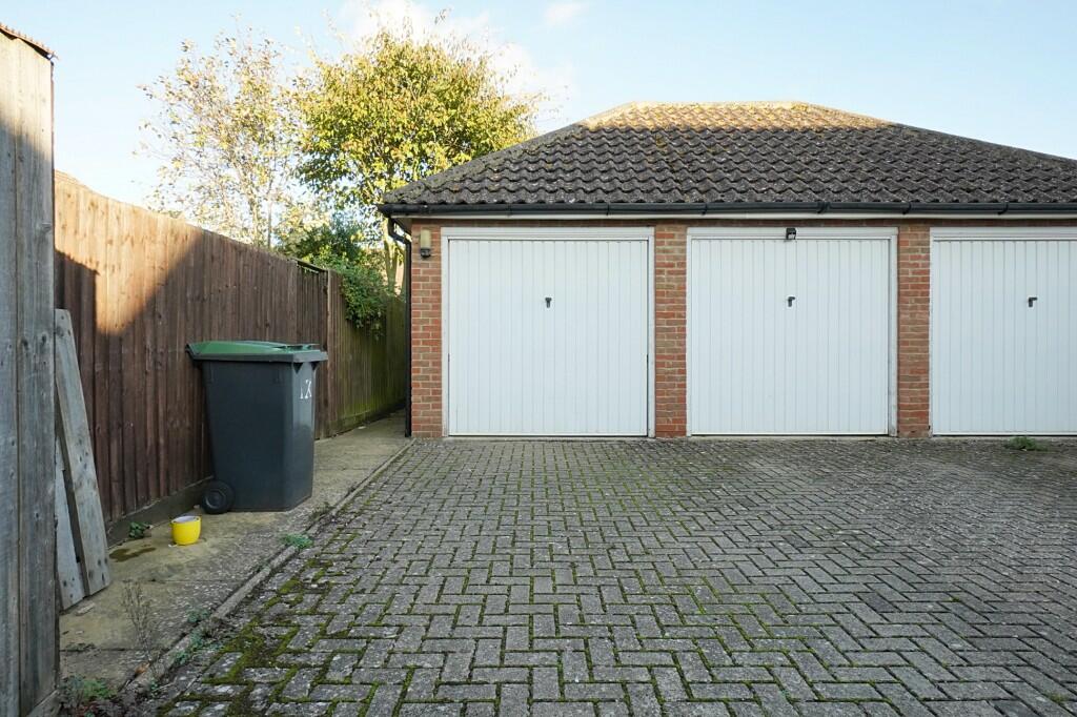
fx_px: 568
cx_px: 538
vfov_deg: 64.5
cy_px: 358
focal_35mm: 19
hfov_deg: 86.9
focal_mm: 13
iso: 640
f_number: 13
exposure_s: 1/125
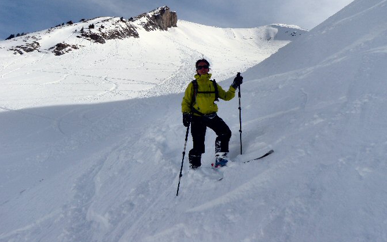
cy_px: 98
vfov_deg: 41.7
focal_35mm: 30
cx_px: 194
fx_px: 316
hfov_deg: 62.9
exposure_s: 1/640
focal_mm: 5
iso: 50
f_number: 5
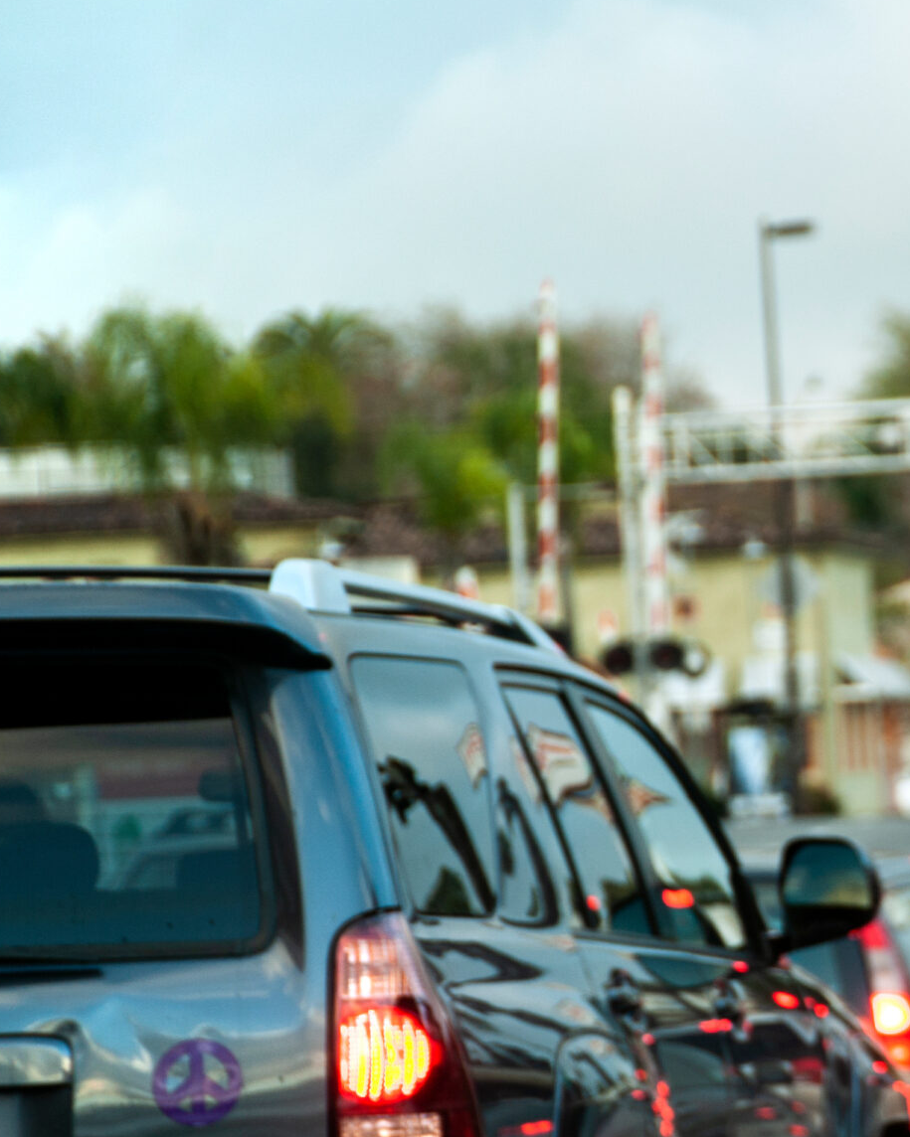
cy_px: 704
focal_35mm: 214
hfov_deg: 7.2
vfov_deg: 9.0
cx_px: 1194
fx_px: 7205
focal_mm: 102
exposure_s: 1/60
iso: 200
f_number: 5.6
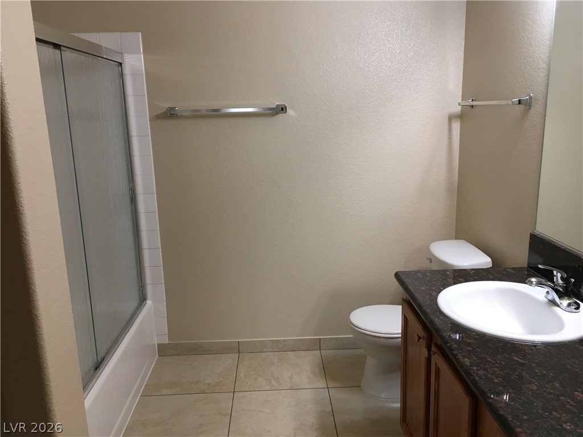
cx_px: 292
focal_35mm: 29
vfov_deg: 48.2
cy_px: 218
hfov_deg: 61.7
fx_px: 488
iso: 80
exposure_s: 1/30
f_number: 2.2
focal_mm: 4.15
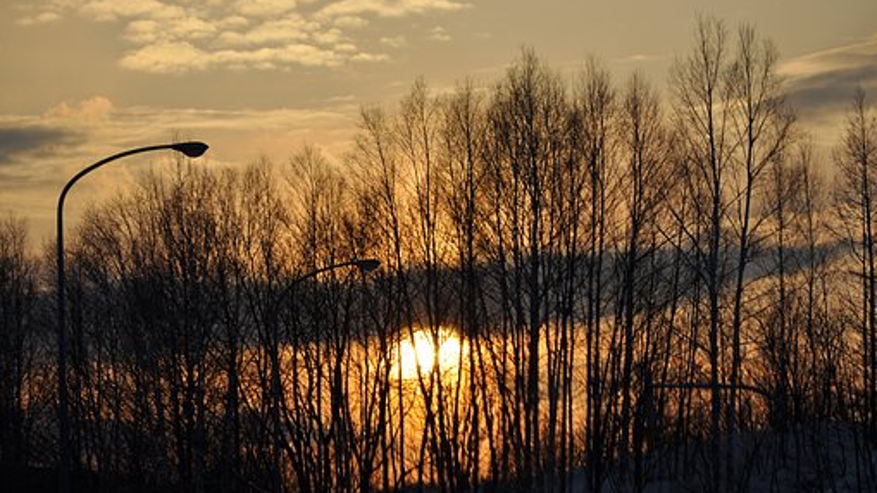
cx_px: 439
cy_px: 215
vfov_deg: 4.4
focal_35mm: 277
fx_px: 6429
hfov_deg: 7.8
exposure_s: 1/1250
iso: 200
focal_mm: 175
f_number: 9
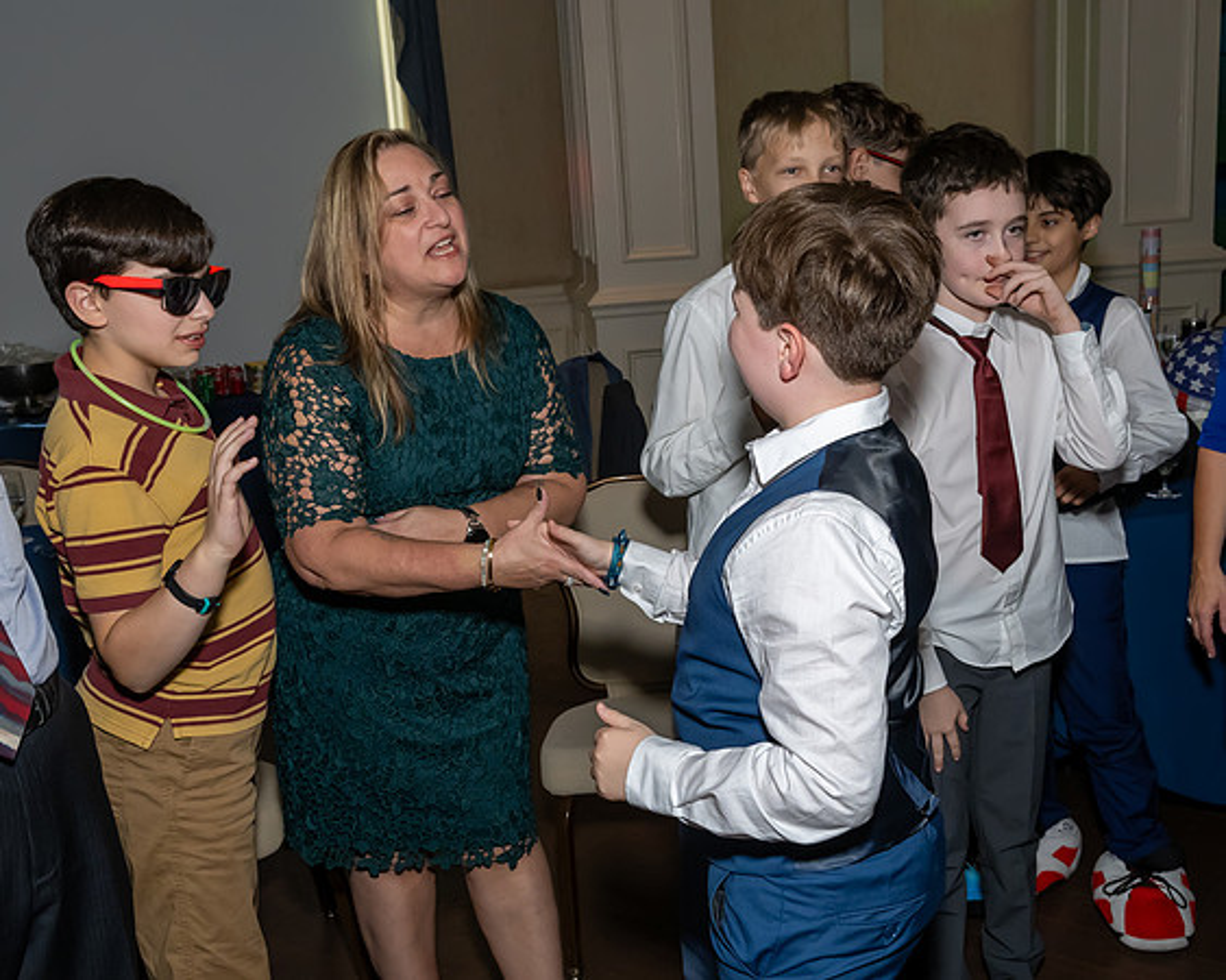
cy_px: 541
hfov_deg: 48.5
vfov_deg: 39.6
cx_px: 652
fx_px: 1359
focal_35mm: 37
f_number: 7.1
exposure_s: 1/250
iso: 1000
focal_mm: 20
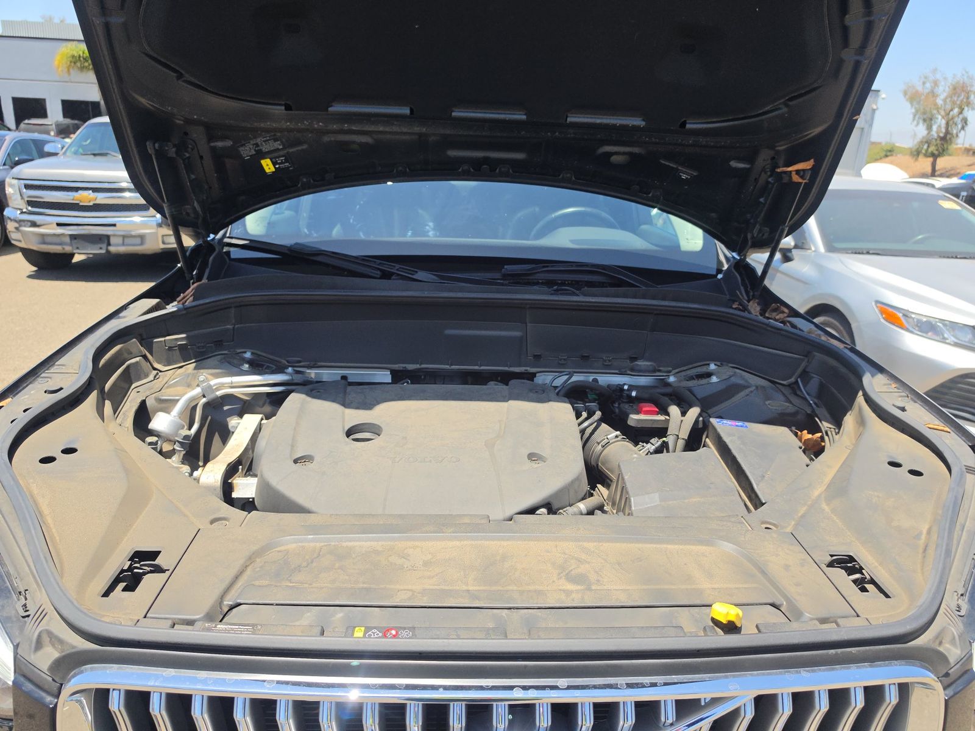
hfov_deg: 73.9
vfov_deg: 58.9
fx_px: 648
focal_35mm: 23
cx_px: 488
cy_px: 366
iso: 63
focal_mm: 6.5
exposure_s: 1/2843
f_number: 1.4
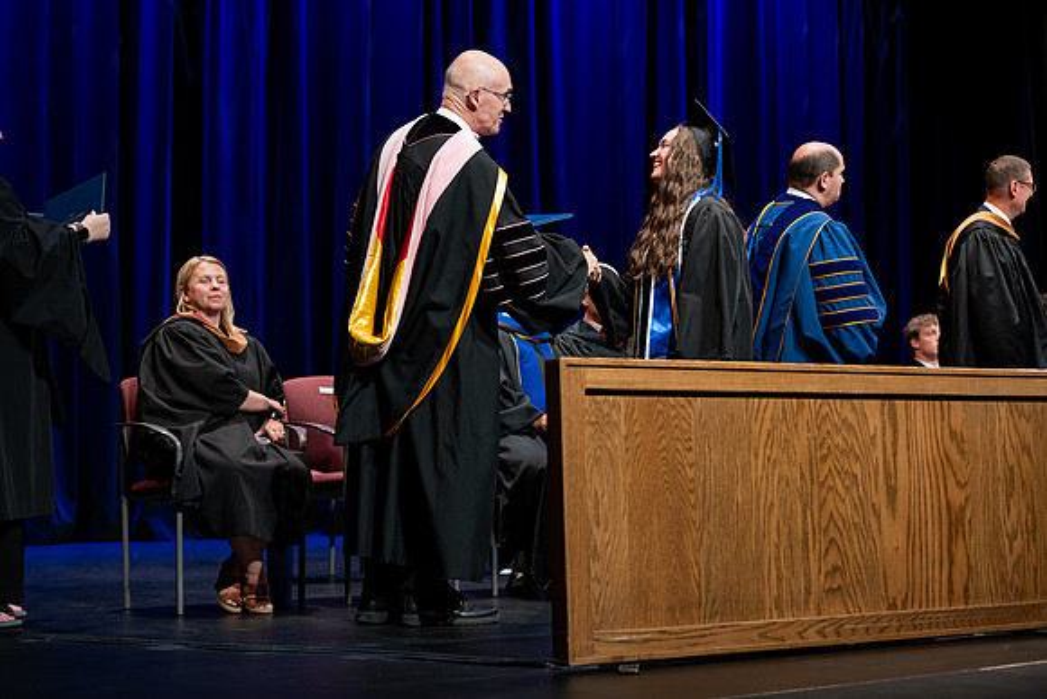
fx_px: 2036
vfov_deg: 19.5
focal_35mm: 70
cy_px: 350
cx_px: 524
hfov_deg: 28.8
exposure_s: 1/250
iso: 500
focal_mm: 70
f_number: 2.8
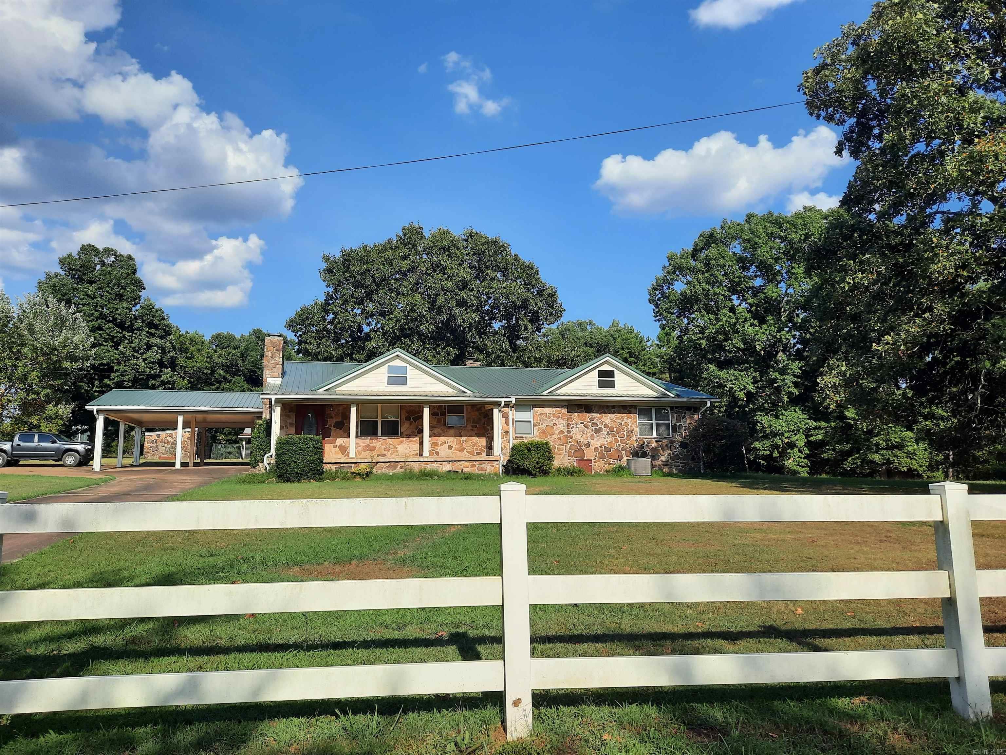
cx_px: 503
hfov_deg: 69.4
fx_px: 727
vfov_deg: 54.9
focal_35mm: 25
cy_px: 378
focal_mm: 4.6
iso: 32
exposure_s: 1/1261
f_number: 2
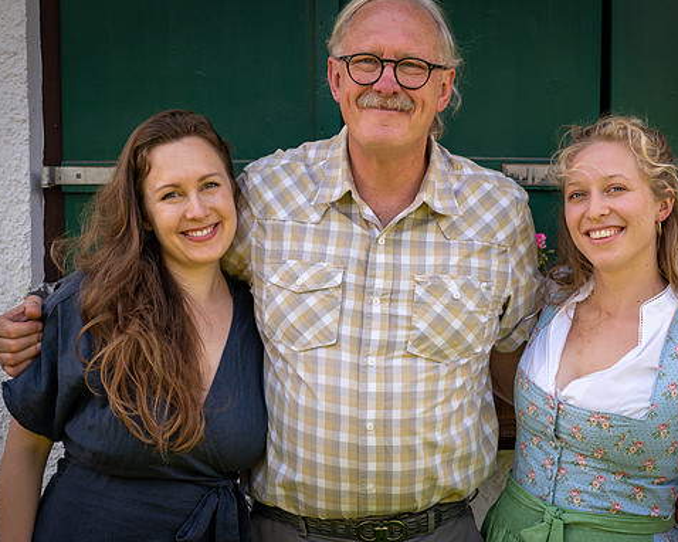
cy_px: 302
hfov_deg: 26.4
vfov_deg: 21.2
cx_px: 395
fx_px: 1444
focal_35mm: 72
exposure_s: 1/200
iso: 250
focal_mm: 55
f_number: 9
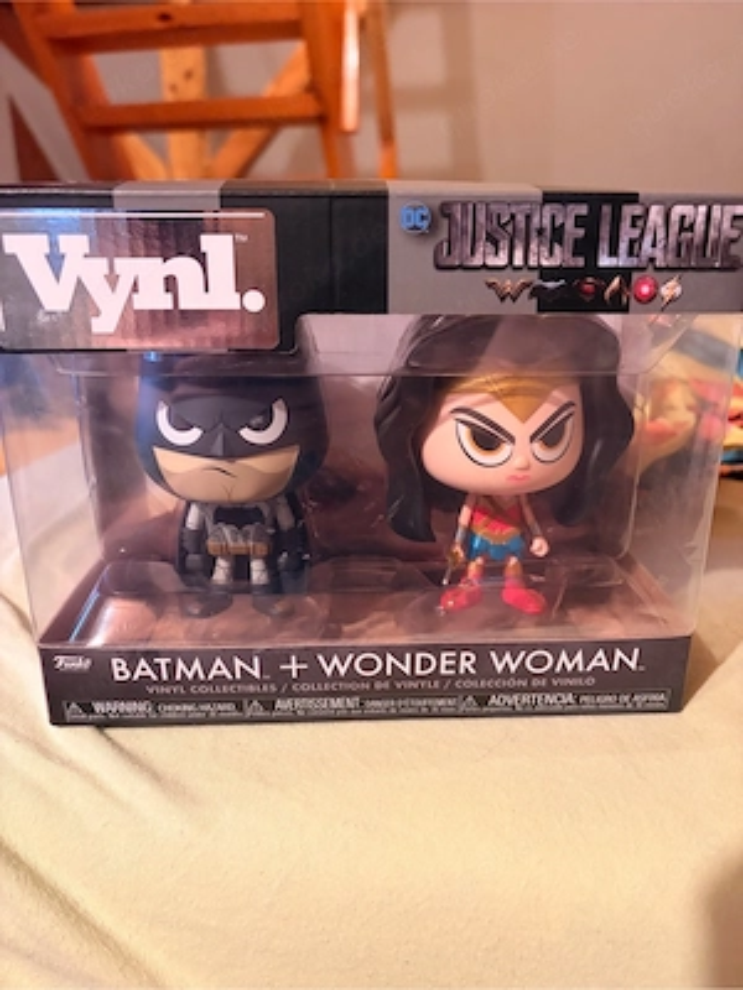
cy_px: 495
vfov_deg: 67.3
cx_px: 372
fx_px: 744
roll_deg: +0.4
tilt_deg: -18.0
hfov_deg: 53.1
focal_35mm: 26
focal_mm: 5.96
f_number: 1.6
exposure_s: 1/50
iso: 500
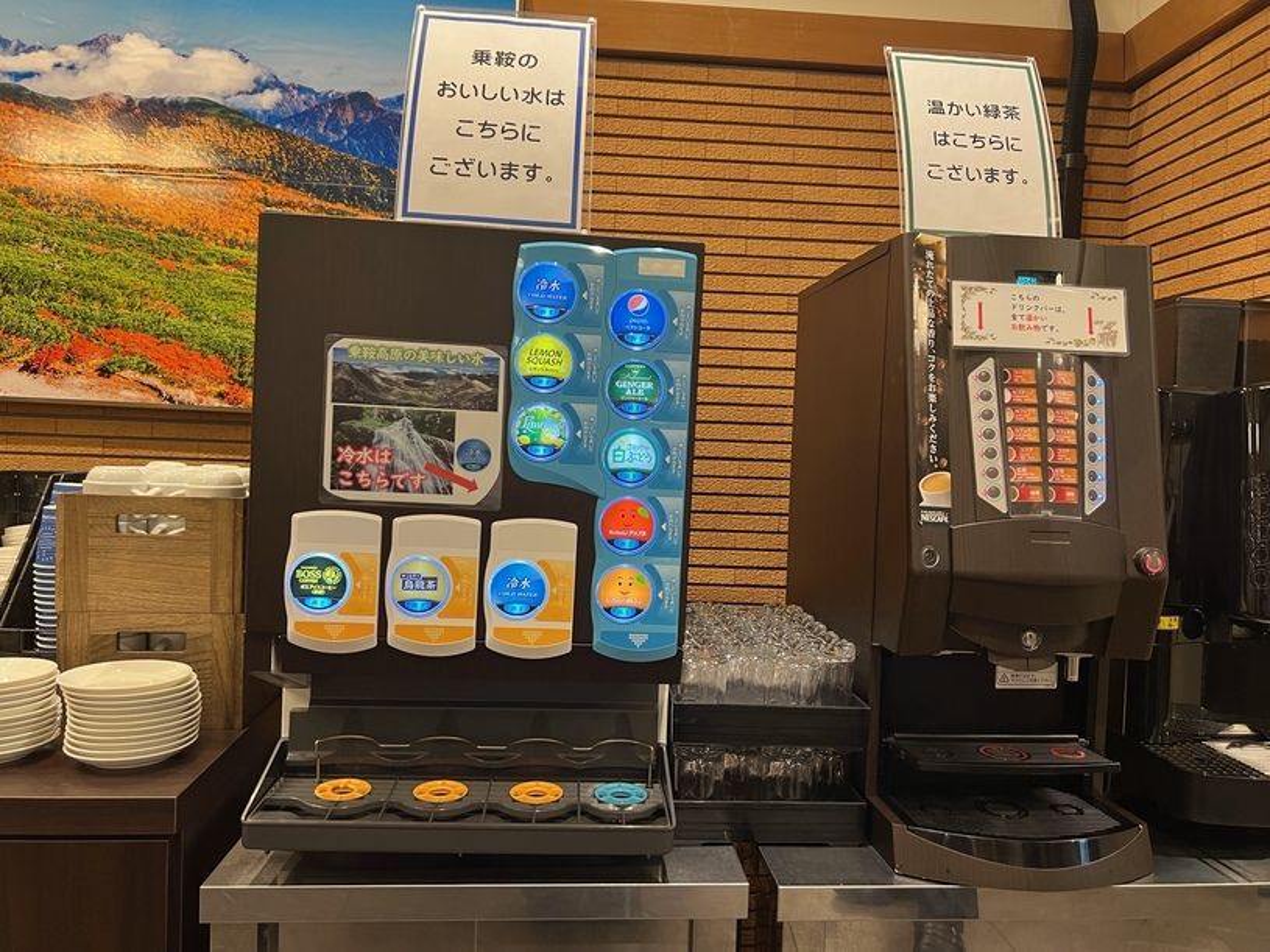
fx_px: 954
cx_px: 635
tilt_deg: -1.7
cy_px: 476
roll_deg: -1.6
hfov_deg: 67.3
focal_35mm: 26
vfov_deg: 53.1
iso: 100
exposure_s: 1/50
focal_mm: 5.7
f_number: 1.5
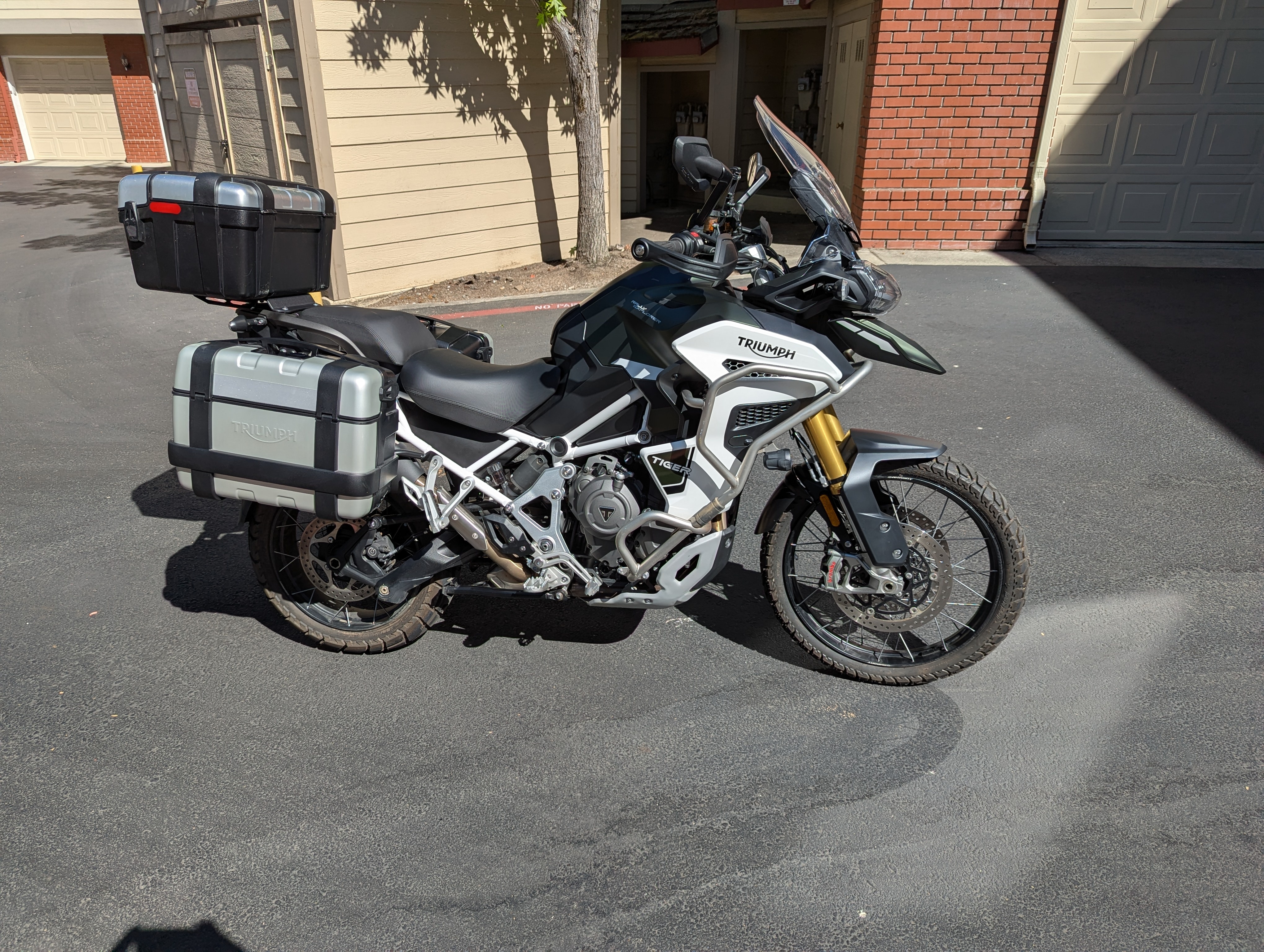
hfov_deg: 71.5
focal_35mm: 24
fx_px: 878
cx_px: 632
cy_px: 476
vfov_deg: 56.9
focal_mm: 6.81
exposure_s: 1/2410
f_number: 1.85
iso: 42
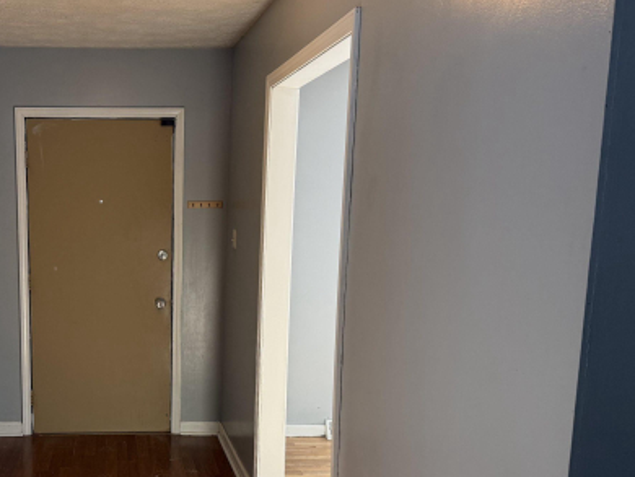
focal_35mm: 41
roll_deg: -0.5
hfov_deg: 43.4
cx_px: 120
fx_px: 753
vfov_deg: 34.9
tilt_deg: -8.9
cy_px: 311
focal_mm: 6.76
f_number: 1.78
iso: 200
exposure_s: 1/120
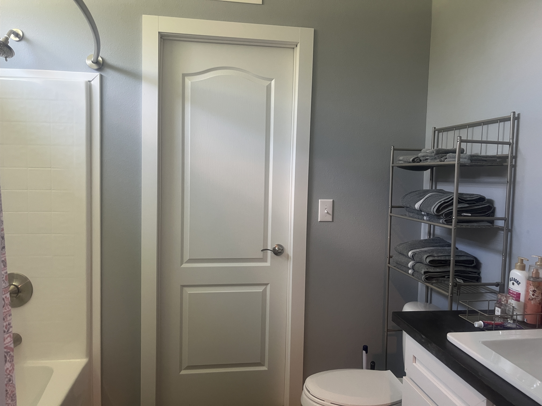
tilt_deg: -3.2
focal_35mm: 26
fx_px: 407
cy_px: 203
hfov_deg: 67.3
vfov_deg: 53.1
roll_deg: -1.8
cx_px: 271
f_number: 1.6
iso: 160
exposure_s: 1/60
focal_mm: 5.1
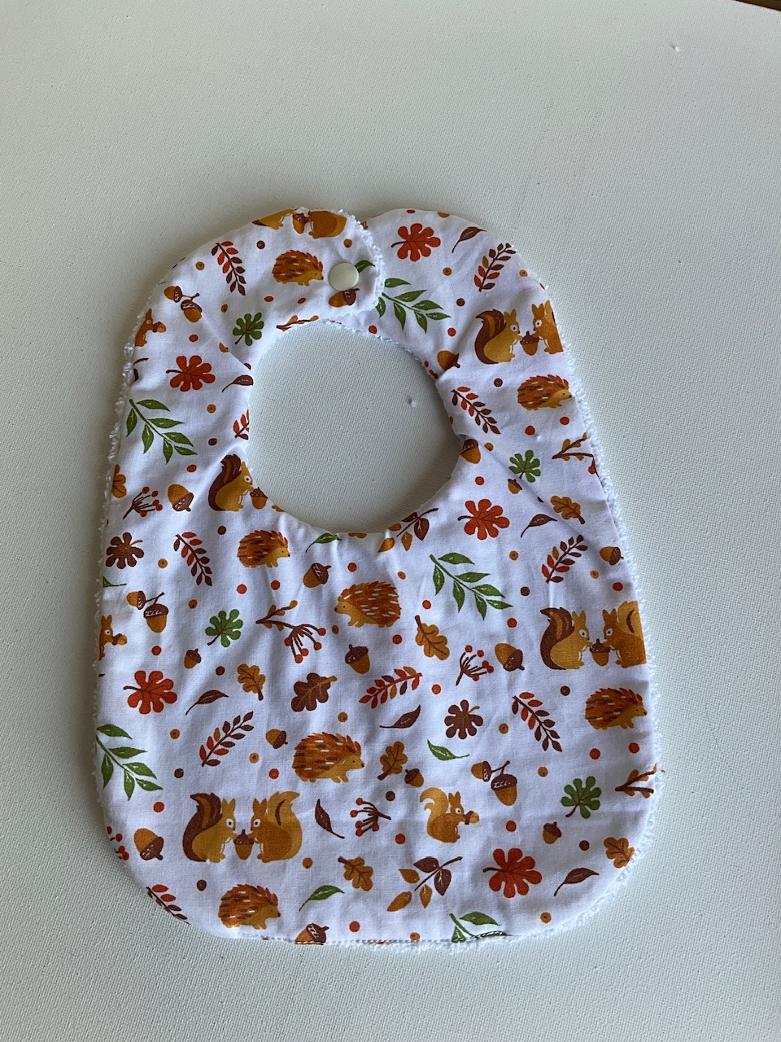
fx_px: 872
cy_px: 521
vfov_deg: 61.7
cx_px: 390
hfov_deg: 48.2
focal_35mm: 29
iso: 20
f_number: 1.8
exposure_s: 1/100
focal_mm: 3
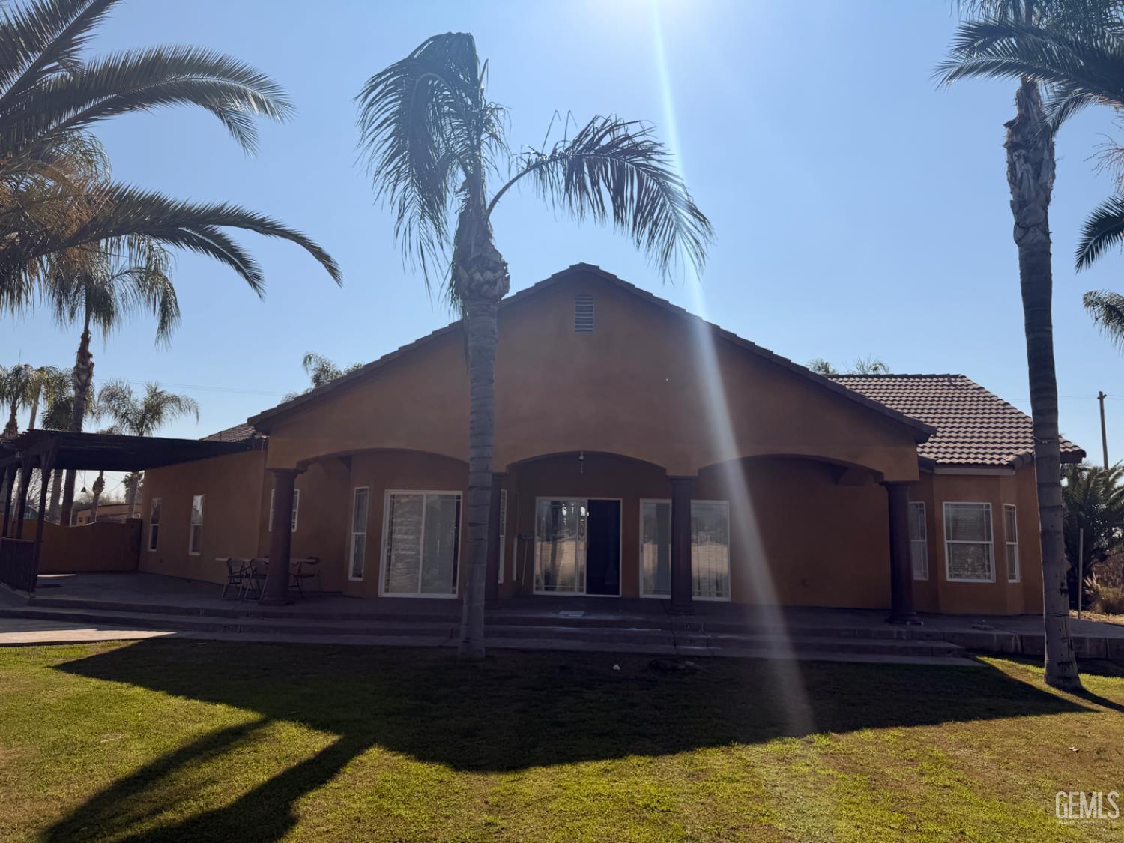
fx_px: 779
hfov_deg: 71.6
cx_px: 562
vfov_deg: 56.8
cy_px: 422
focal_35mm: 24
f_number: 1.78
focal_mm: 6.76
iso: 80
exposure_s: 1/11905
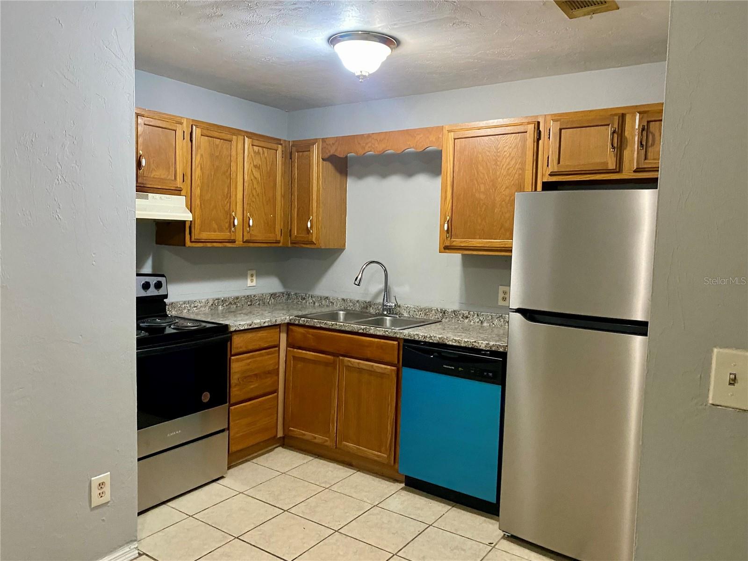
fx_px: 562
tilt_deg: -5.4
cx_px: 374
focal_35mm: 26
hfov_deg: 67.3
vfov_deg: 53.1
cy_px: 280
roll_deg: -1.6
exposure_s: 1/60
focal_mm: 4.25
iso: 400
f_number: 1.8
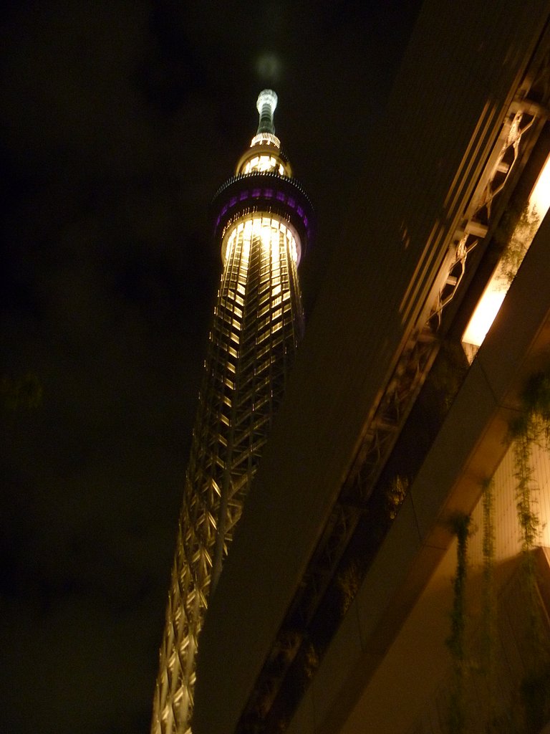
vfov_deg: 52.6
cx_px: 275
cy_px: 367
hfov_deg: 40.7
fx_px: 741
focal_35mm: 35
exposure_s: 1/4
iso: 400
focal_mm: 6.3
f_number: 3.5
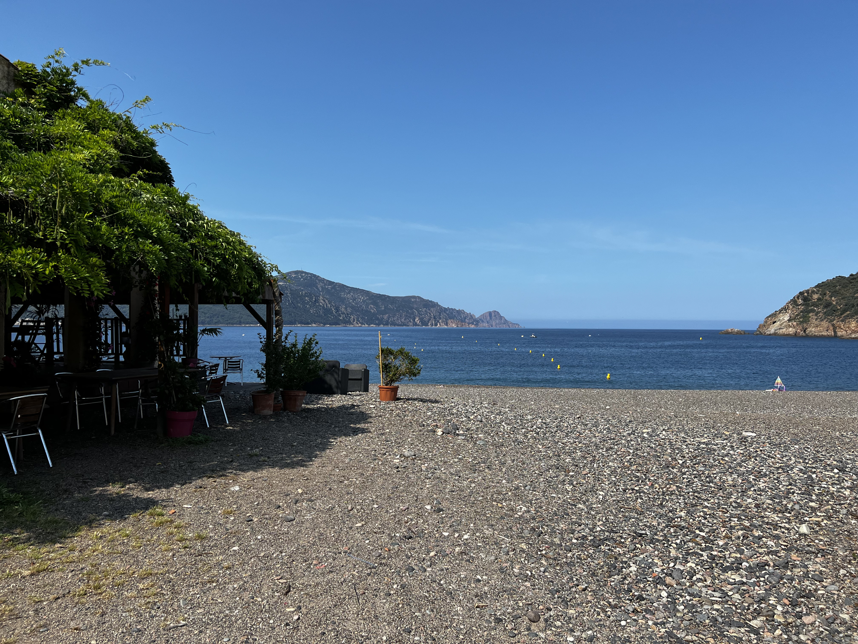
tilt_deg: +0.8
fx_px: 644
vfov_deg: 53.1
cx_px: 429
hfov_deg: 67.3
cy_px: 322
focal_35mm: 26
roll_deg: -0.4
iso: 50
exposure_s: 1/5076
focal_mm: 5.7
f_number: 1.5
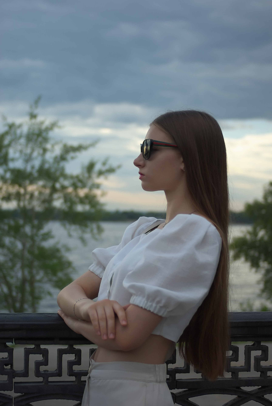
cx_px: 136
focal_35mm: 60
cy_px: 203
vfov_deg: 33.4
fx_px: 678
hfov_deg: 22.7
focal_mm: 40
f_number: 3.5
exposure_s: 1/1500
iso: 200
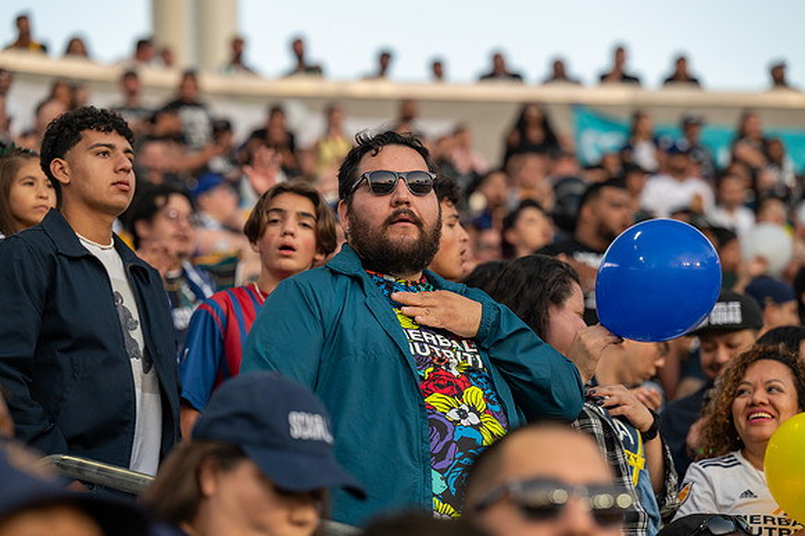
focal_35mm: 135
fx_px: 3017
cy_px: 268
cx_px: 402
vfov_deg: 10.1
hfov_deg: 15.2
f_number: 4
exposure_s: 1/400
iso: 1400
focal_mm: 135
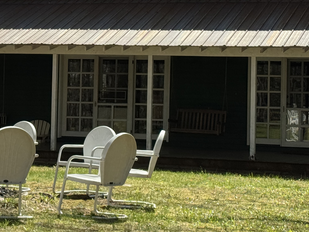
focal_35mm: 127
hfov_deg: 15.4
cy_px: 42
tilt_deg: +2.2
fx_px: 1134
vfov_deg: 11.6
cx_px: 67
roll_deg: -1.3
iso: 64
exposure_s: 1/2513
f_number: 1.78
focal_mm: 6.76
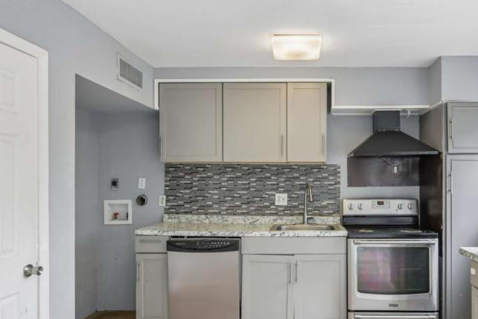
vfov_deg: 49.4
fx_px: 345
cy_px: 184
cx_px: 303
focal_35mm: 26
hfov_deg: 68.2
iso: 400
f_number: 8
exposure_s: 1/10
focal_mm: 14
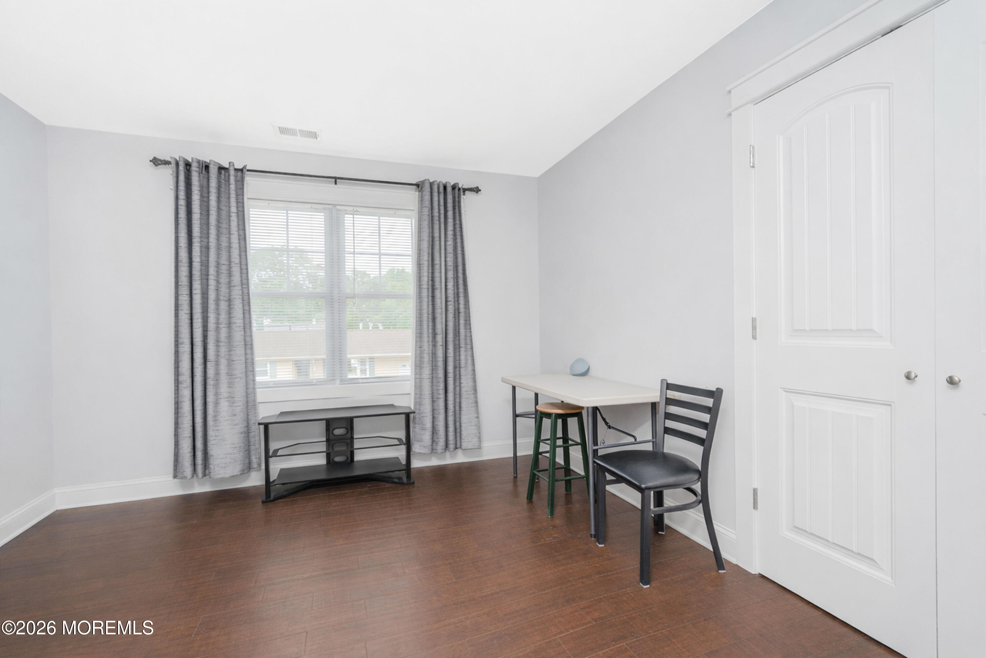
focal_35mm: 16
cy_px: 329
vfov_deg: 72.1
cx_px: 493
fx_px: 452
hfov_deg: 95.0
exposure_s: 1/60
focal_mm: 16.5
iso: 64
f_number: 5.6
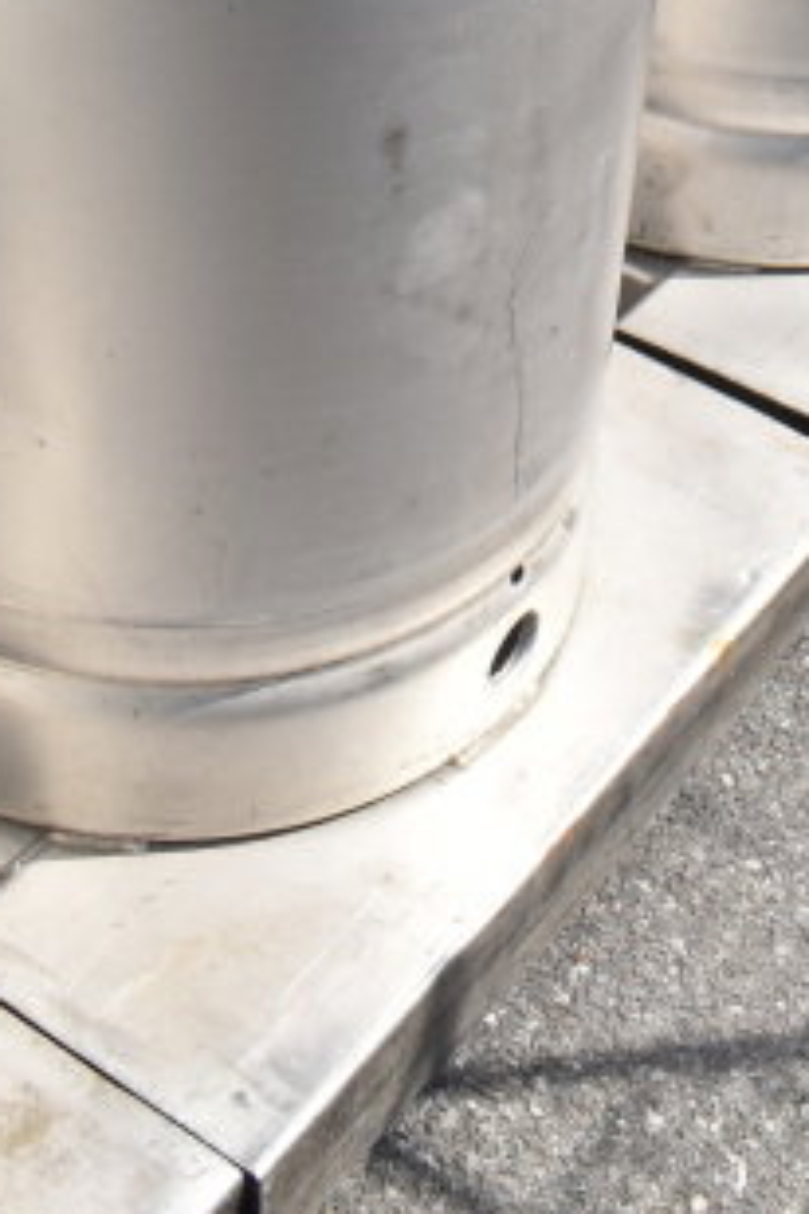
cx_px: 640
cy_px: -359
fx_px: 2696
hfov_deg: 16.9
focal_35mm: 80
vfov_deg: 22.7
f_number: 8
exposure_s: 1/250
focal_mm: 18
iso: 200
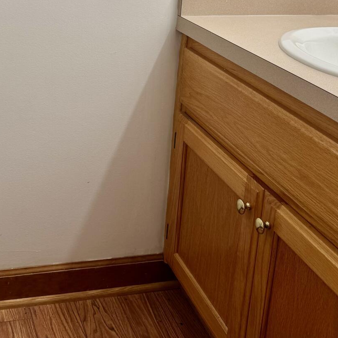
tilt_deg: -14.4
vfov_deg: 31.1
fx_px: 574
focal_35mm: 52
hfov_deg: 31.9
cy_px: 26
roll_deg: -1.8
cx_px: 67
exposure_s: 1/129
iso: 50
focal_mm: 6.76
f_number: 1.78
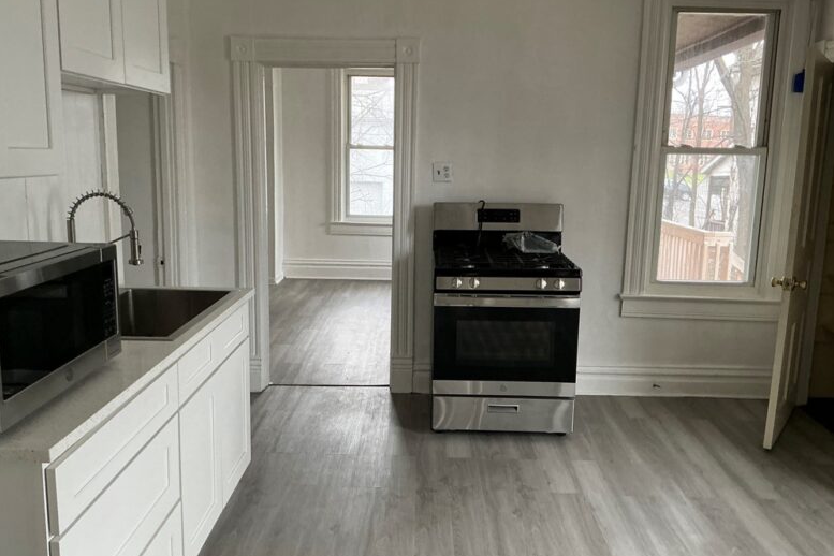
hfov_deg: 61.9
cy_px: 276
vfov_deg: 43.6
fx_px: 695
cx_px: 411
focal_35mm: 30
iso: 160
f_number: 1.8
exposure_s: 1/60
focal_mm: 3
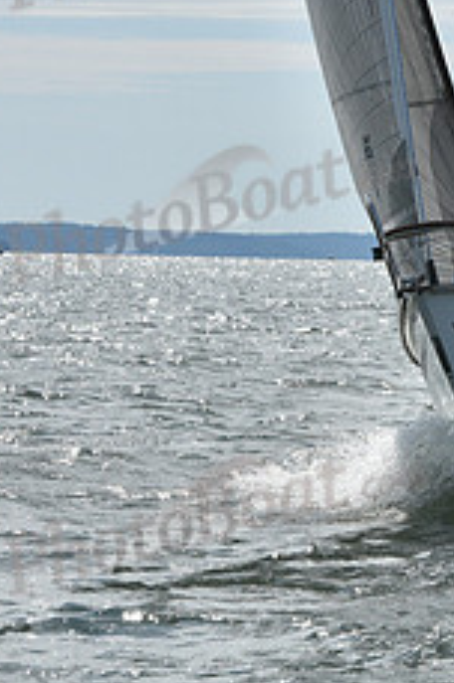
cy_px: 321
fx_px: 5293
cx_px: 582
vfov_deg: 7.4
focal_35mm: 279
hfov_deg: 4.9
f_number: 11
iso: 320
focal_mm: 110
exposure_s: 1/1000
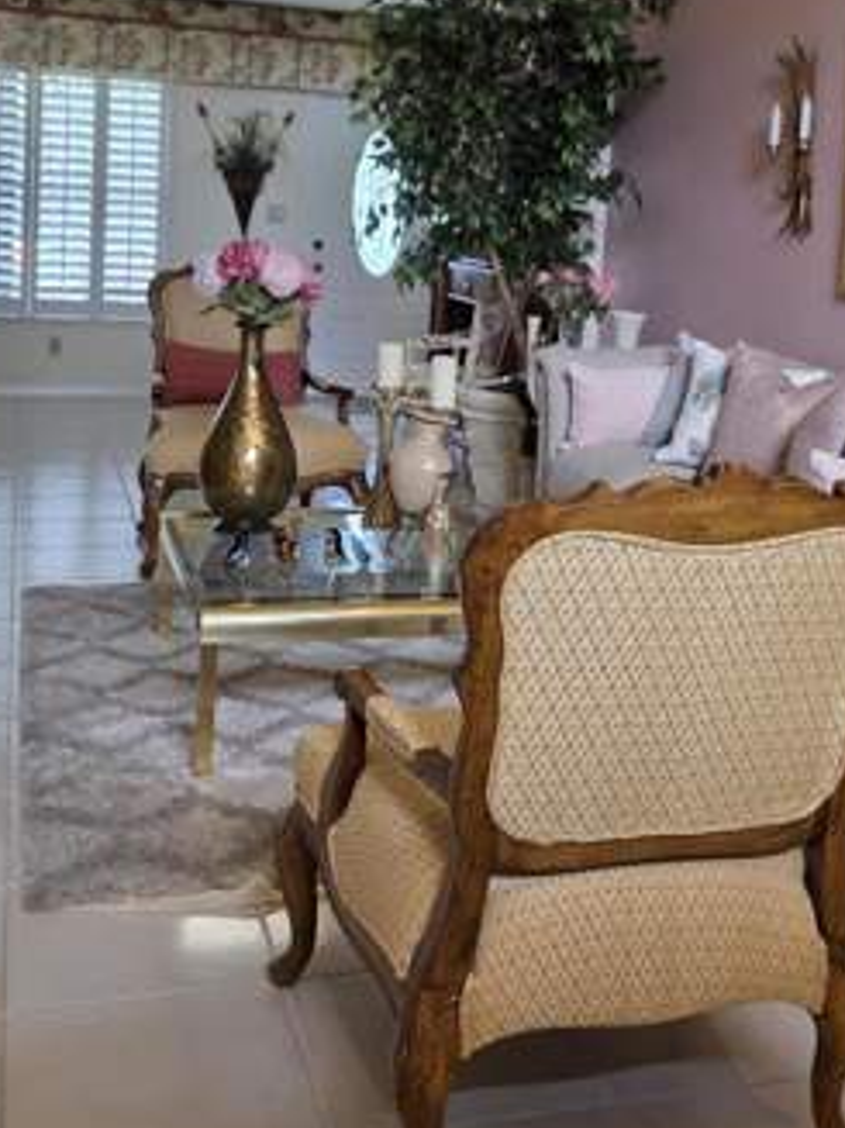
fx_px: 1466
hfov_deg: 32.1
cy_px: 338
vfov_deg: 41.3
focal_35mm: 45
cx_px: 504
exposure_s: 1/120
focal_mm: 5.4
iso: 100
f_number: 1.8
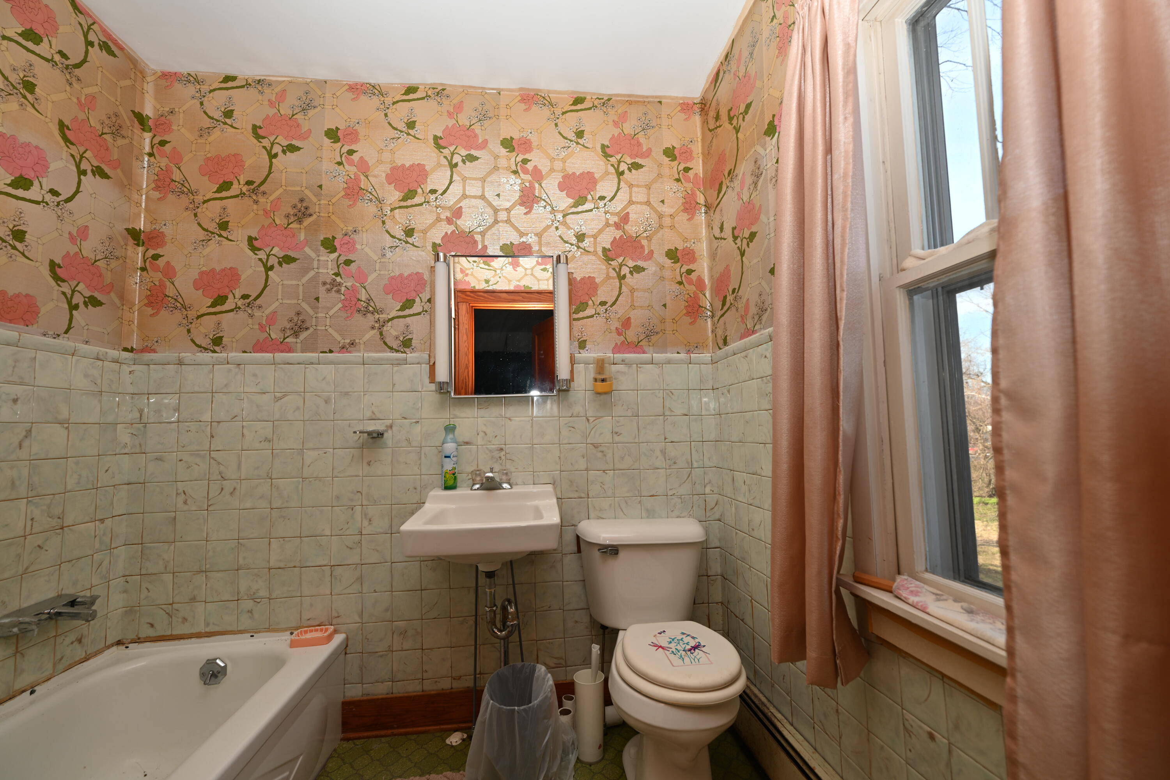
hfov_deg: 104.3
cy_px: 390
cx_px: 585
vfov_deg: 81.2
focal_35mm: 14
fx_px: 455
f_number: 4
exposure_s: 1/60
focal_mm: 14
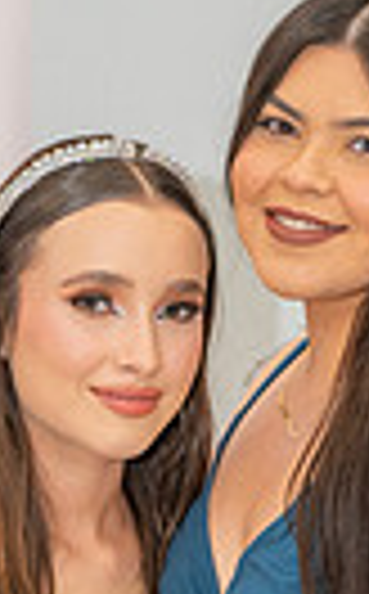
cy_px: 778
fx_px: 3717
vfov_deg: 9.0
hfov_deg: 5.7
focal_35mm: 230
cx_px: 202
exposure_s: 1/160
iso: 640
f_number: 3.5
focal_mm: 66
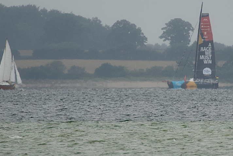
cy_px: 54
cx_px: 144
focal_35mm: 926
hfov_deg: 2.2
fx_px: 5995
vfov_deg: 1.5
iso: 500
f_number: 9
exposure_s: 1/1000
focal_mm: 550
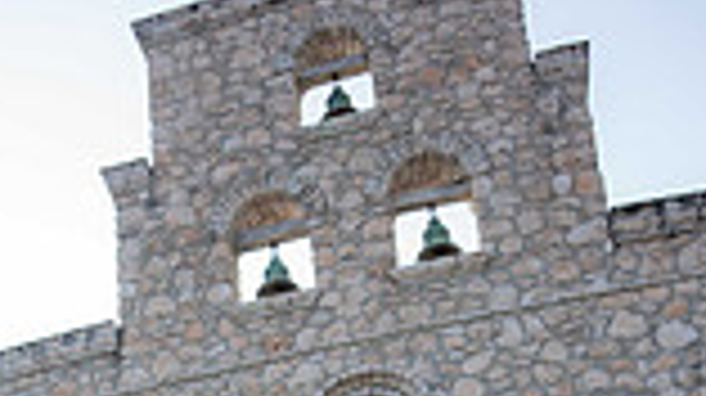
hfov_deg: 34.5
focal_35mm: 60
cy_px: 936
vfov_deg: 14.1
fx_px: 1122
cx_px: 211
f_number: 2.8
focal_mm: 20
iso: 125
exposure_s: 1/800
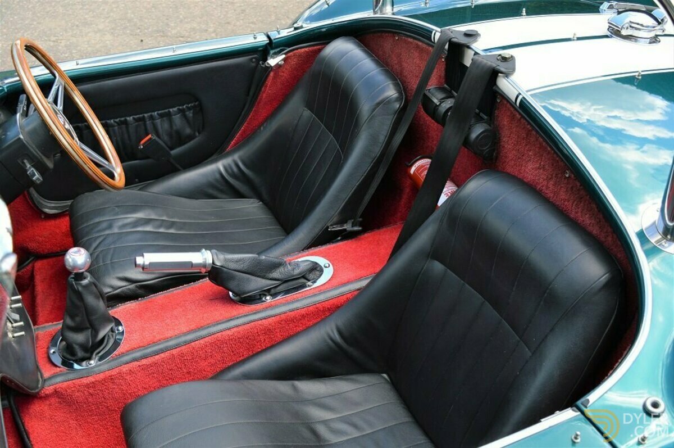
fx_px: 701
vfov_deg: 35.4
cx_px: 337
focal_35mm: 38
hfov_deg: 51.3
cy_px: 224
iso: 110
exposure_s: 1/125
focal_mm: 25
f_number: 5.6
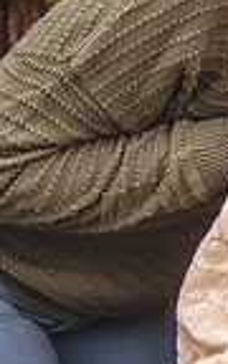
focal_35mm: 185
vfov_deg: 11.3
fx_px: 1839
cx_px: 732
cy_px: 34
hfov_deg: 6.4
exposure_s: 1/160
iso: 200
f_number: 5.6
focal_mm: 45
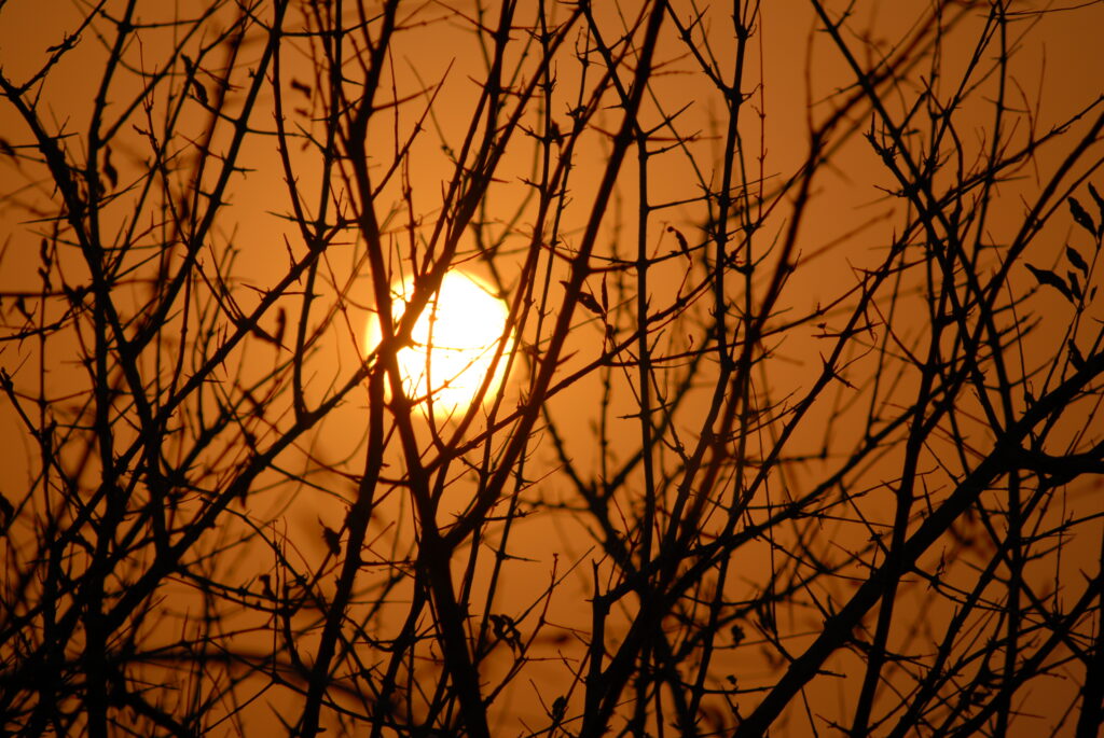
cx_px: 552
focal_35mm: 360
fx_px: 11051
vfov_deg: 3.8
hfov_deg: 5.7
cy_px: 369
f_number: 6.3
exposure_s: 1/1250
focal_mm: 240
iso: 100
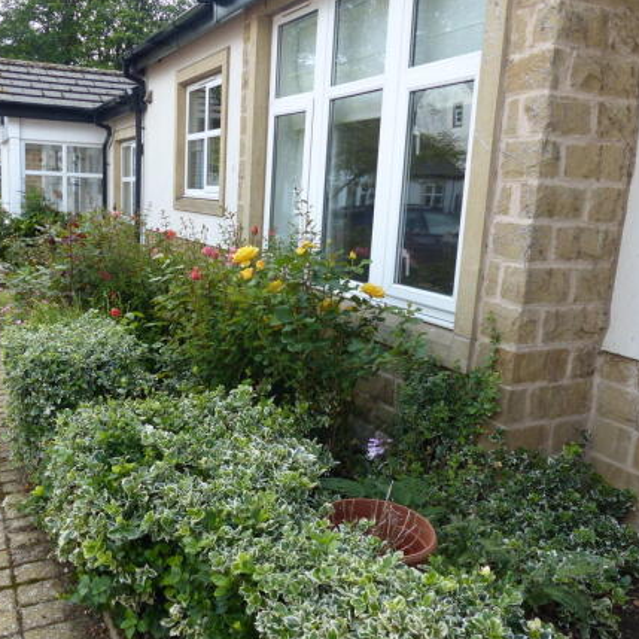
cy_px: 322
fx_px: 627
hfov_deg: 53.5
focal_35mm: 30
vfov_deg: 54.0
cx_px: 245
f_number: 4
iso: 100
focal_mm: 4.5
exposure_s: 1/160
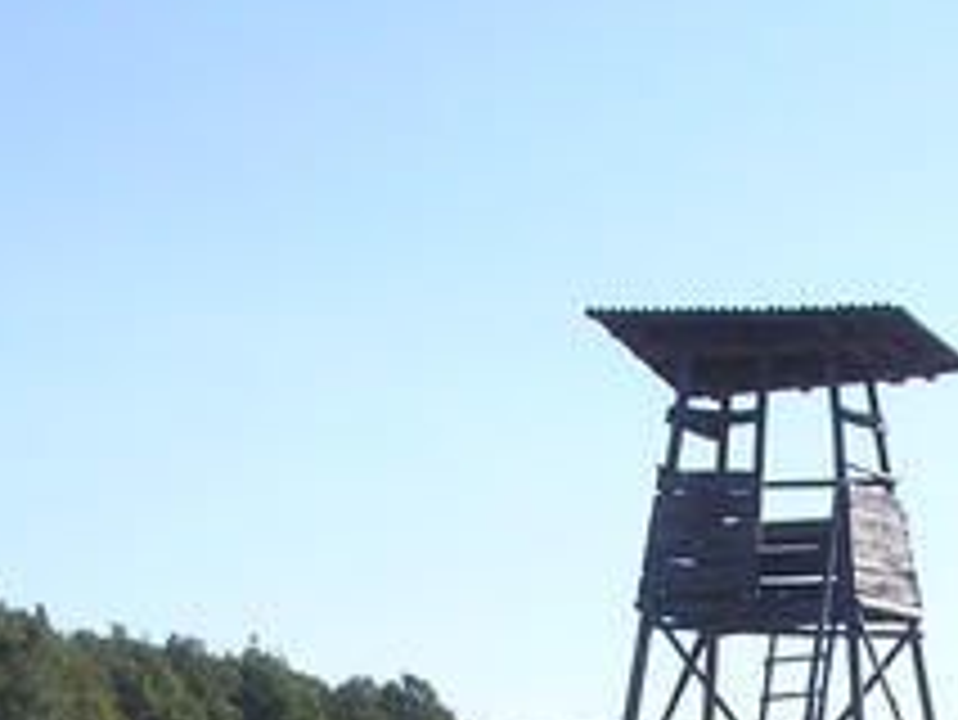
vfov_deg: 12.7
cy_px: 891
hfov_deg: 17.3
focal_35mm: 114
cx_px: 531
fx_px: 3157
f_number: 5.6
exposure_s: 1/258
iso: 100
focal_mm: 5.8
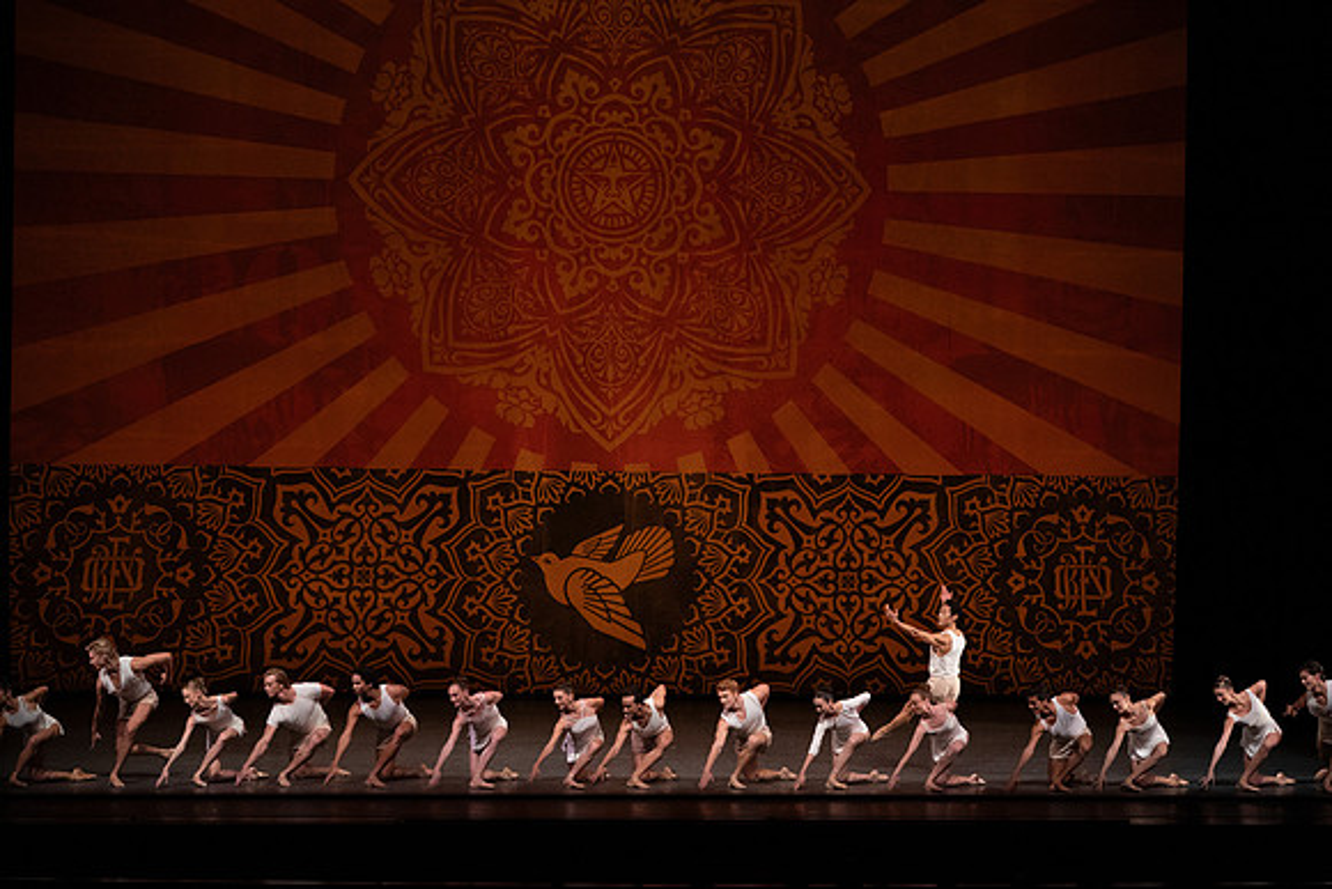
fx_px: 3701
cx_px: 666
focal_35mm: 100
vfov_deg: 13.7
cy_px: 444
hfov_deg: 20.4
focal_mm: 100
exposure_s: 1/400
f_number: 8
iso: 6400
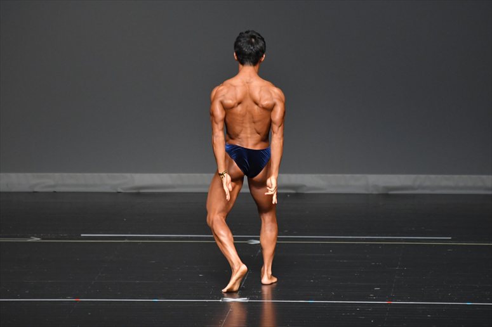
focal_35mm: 315
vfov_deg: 4.4
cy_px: 164
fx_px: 4303
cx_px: 246
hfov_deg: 6.5
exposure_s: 1/400
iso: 2500
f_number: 5.6
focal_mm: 210
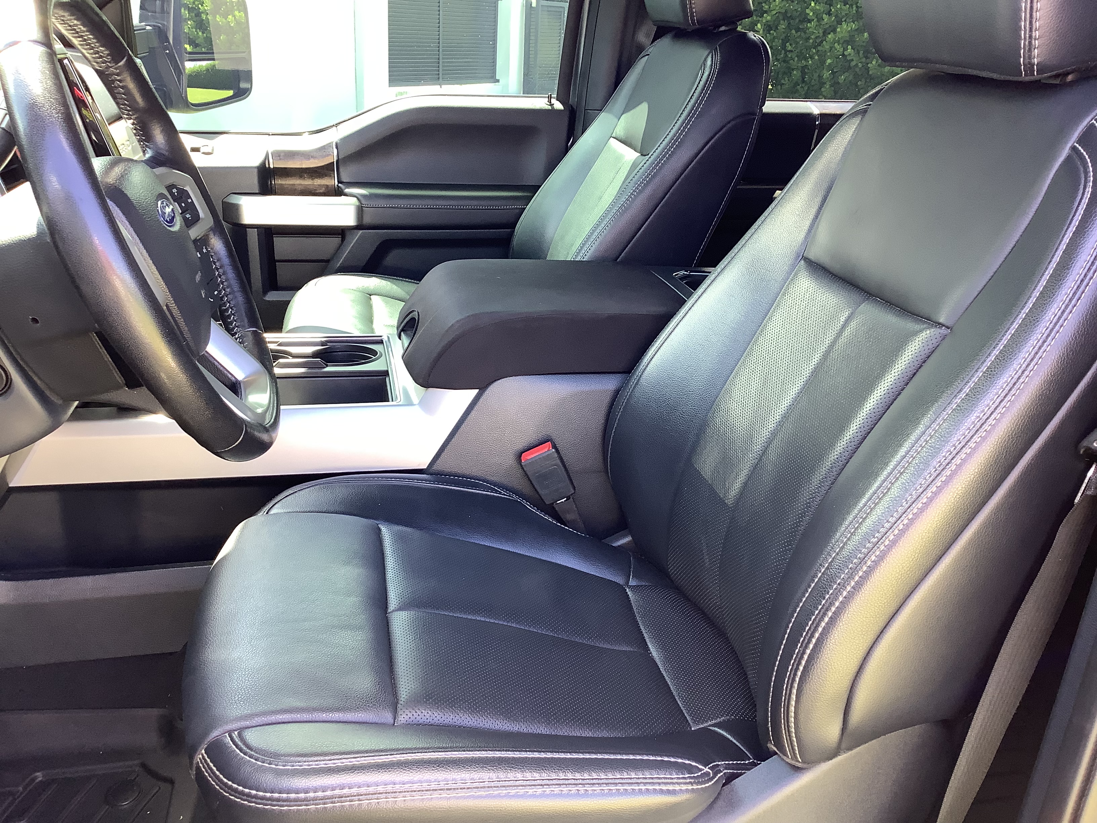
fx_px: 982
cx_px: 548
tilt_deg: -22.6
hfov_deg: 58.4
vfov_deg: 45.4
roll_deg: -3.2
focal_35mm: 31
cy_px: 412
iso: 80
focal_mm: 3.3
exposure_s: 1/60
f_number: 2.4
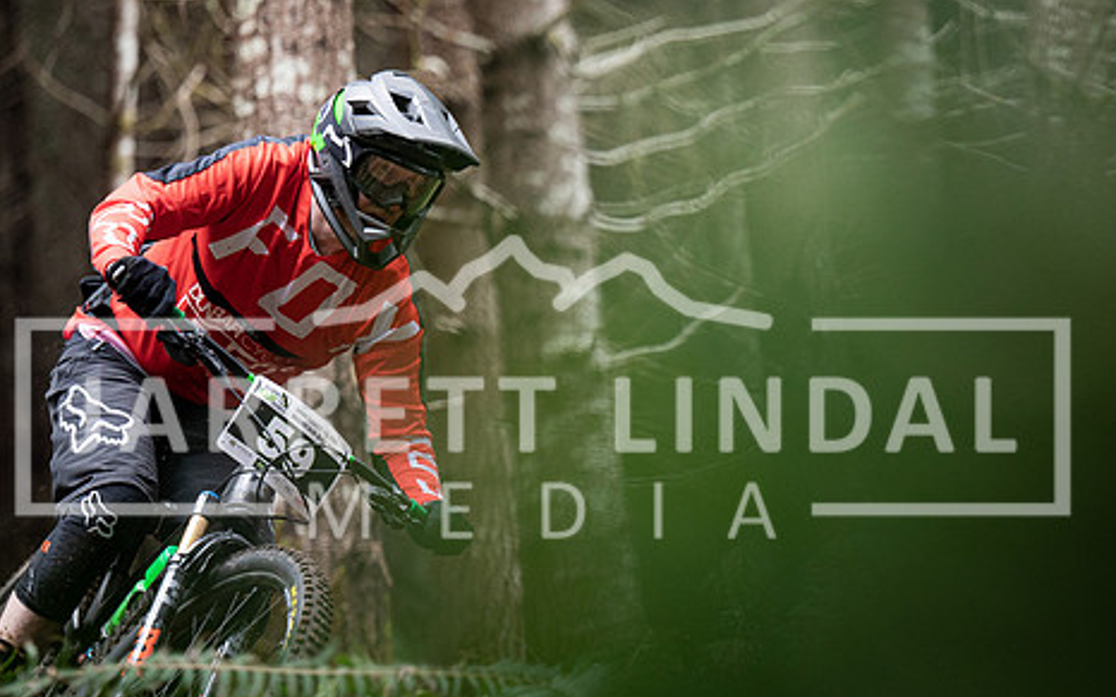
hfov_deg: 9.1
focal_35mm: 231
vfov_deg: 5.7
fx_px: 7024
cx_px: 750
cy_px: 353
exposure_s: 1/1000
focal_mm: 140
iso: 1600
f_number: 2.8
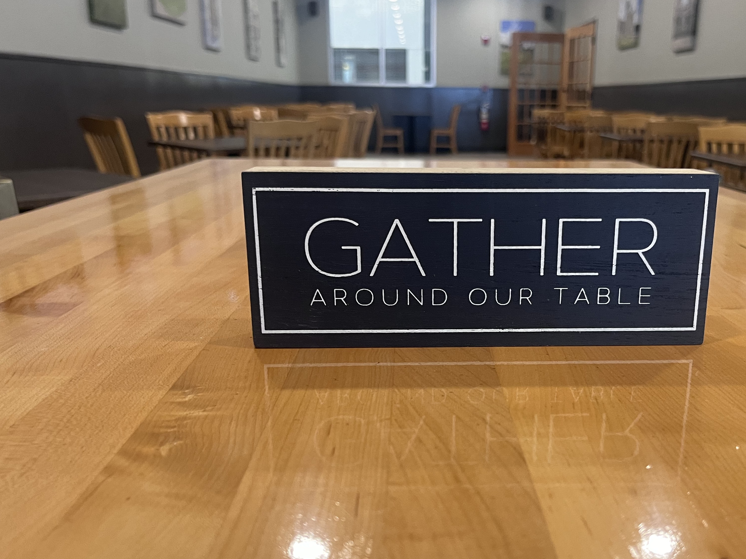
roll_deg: -0.7
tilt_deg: -17.7
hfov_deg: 52.2
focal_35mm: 35
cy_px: 331
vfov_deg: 40.5
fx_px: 754
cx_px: 451
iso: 160
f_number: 1.6
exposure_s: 1/60
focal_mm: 5.1
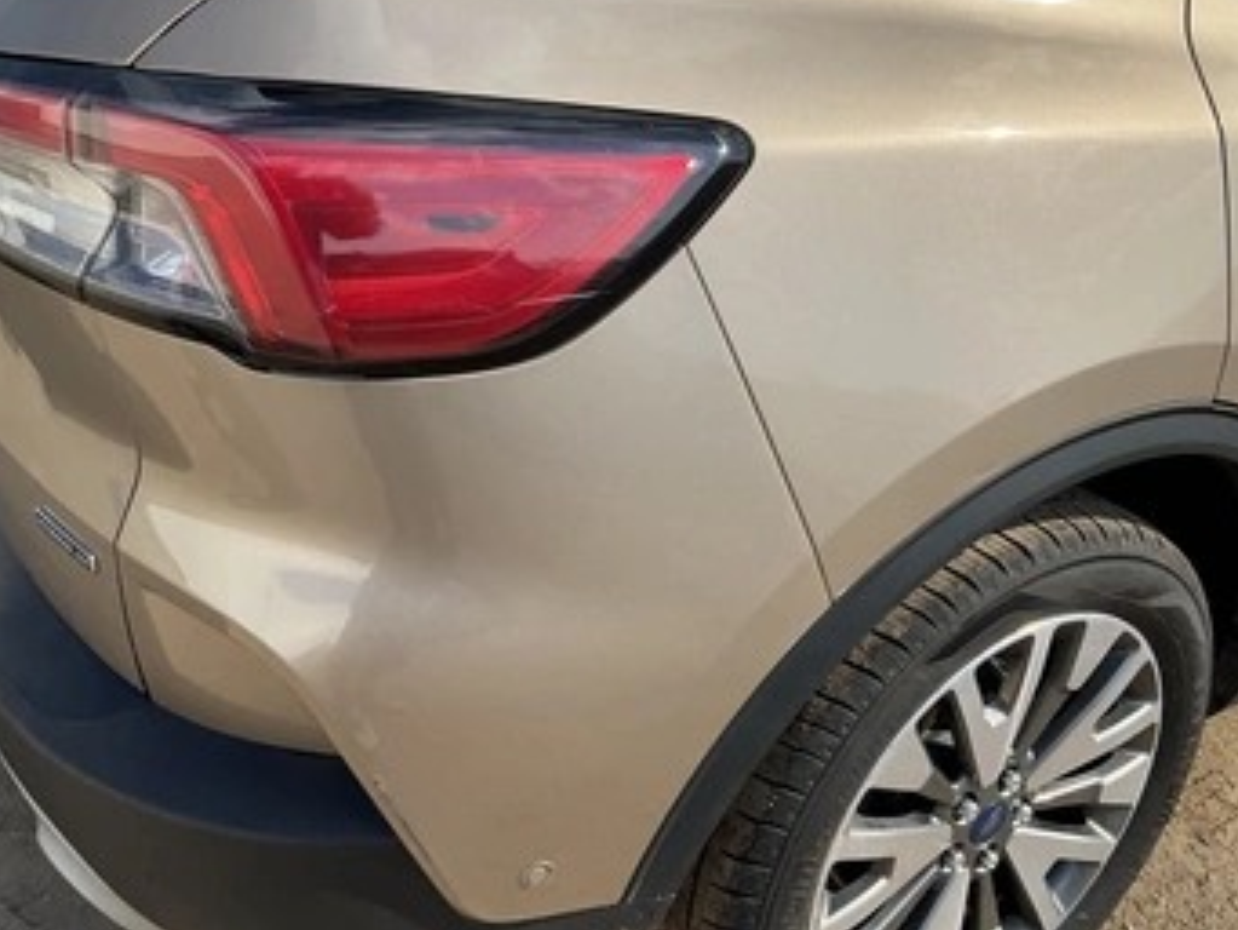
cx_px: 664
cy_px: 490
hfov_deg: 53.9
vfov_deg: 41.8
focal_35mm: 34
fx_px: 1216
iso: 25
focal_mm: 3
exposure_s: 1/1984
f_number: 1.8
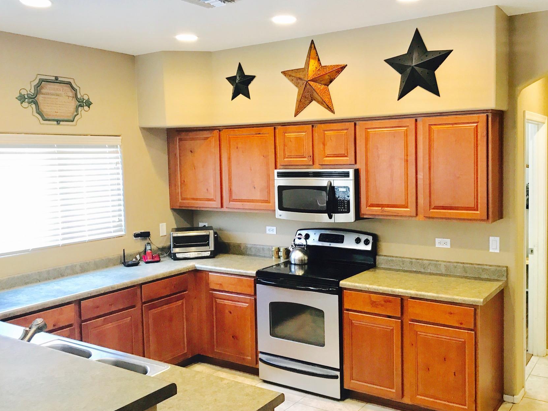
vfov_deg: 41.8
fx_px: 538
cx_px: 317
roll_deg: +1.5
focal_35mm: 34
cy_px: 196
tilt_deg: -4.7
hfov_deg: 53.7
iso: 32
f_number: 1.8
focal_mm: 3.99
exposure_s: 1/20
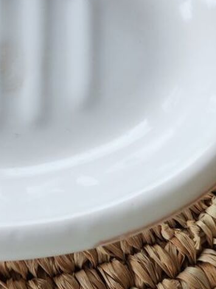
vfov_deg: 25.3
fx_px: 633
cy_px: 66
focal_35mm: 76
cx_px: -1
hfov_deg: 18.8
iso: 80
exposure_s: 1/100
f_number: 1.9
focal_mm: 6.12
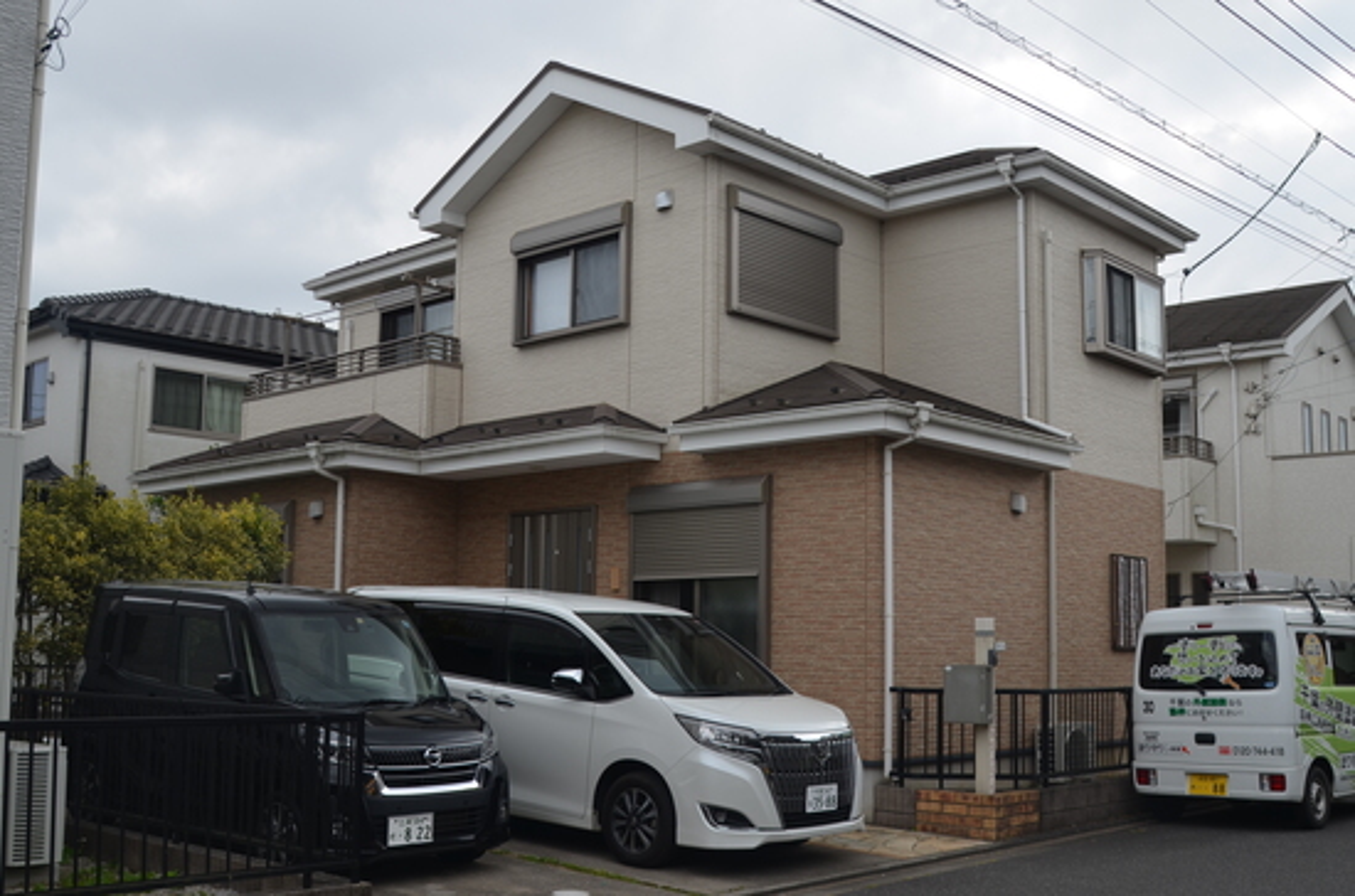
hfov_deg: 53.2
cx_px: 678
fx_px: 1352
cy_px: 448
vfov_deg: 36.7
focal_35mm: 36
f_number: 7.1
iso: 100
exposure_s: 1/200
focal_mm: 24
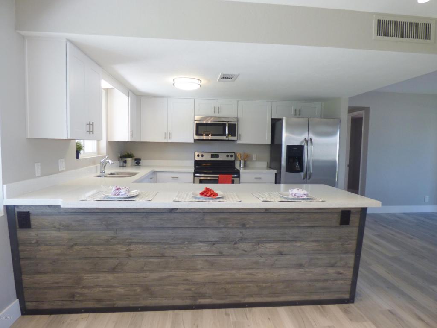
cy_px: 164
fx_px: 252
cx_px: 218
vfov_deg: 66.0
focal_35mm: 20
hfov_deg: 81.7
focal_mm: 3.58
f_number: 2.8
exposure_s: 1/60
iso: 100
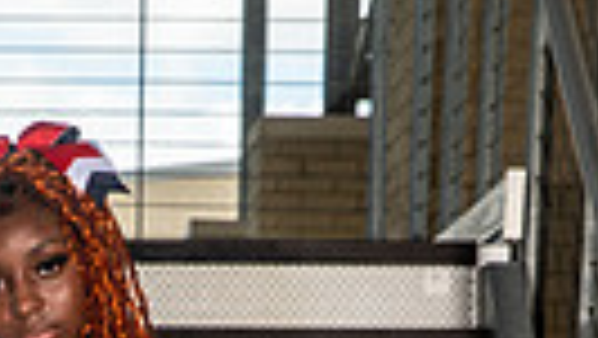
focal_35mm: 212
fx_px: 3364
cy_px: 897
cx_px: 58
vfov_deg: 5.5
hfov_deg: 10.1
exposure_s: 1/320
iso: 200
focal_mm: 60
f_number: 7.1
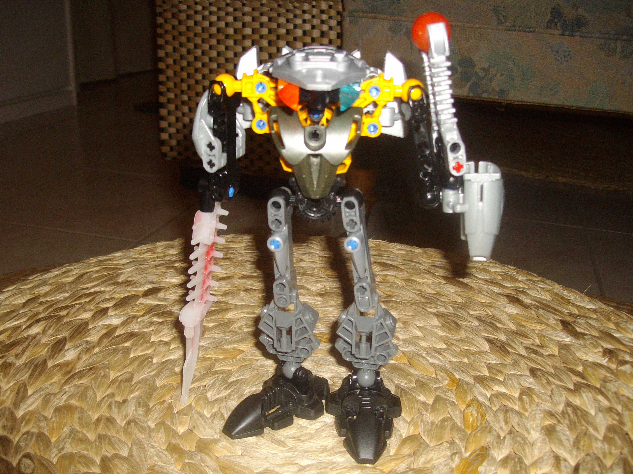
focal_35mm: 36
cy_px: 237
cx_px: 316
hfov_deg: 51.4
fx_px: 658
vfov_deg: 39.7
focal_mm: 6
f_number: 2.7
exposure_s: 1/60
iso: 160
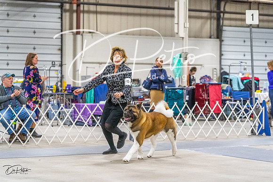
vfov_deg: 13.7
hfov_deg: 20.4
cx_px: 136
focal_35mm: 100
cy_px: 91
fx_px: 758
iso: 6400
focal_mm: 100
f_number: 3.2
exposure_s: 1/320
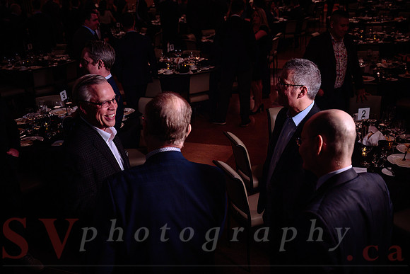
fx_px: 444
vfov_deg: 34.2
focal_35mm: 39
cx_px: 205
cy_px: 137
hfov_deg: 49.5
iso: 800
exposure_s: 1/100
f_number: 4
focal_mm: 39
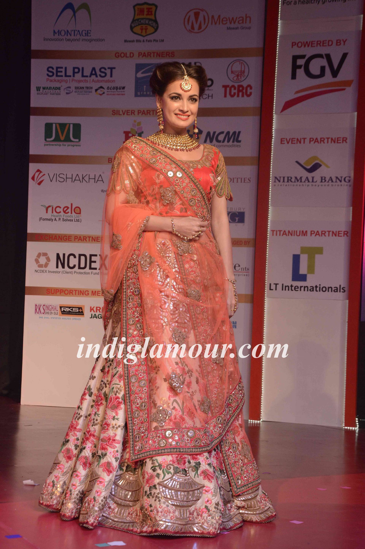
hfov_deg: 18.9
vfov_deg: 28.1
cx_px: 182
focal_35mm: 72
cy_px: 274
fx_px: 1097
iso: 800
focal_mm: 48
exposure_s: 1/160
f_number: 7.1
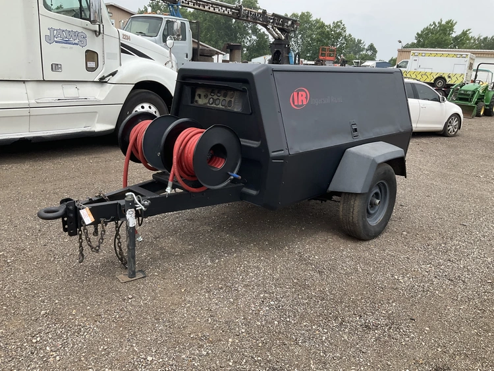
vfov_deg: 48.3
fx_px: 414
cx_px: 247
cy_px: 186
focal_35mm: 29
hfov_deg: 61.6
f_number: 1.8
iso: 25
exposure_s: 1/829
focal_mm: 3
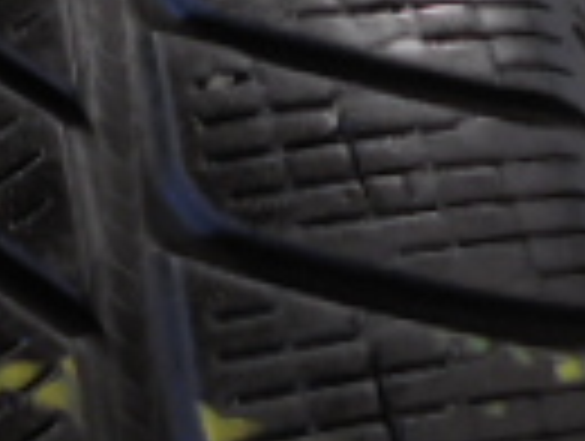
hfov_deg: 14.7
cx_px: -184
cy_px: -526
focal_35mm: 128
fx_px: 2167
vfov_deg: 10.4
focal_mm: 4.6
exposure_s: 1/40
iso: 100
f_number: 3.5
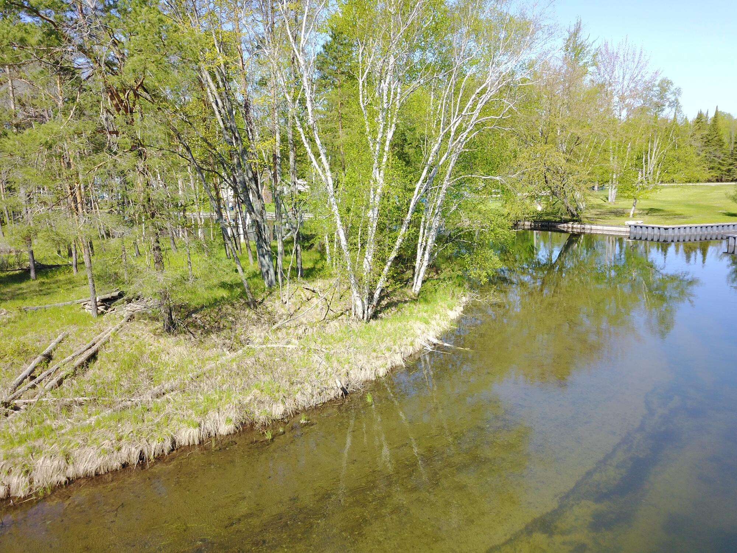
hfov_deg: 67.3
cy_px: 276
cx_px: 368
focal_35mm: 26
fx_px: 554
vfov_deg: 53.1
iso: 100
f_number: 2.2
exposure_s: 1/497
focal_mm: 4.73
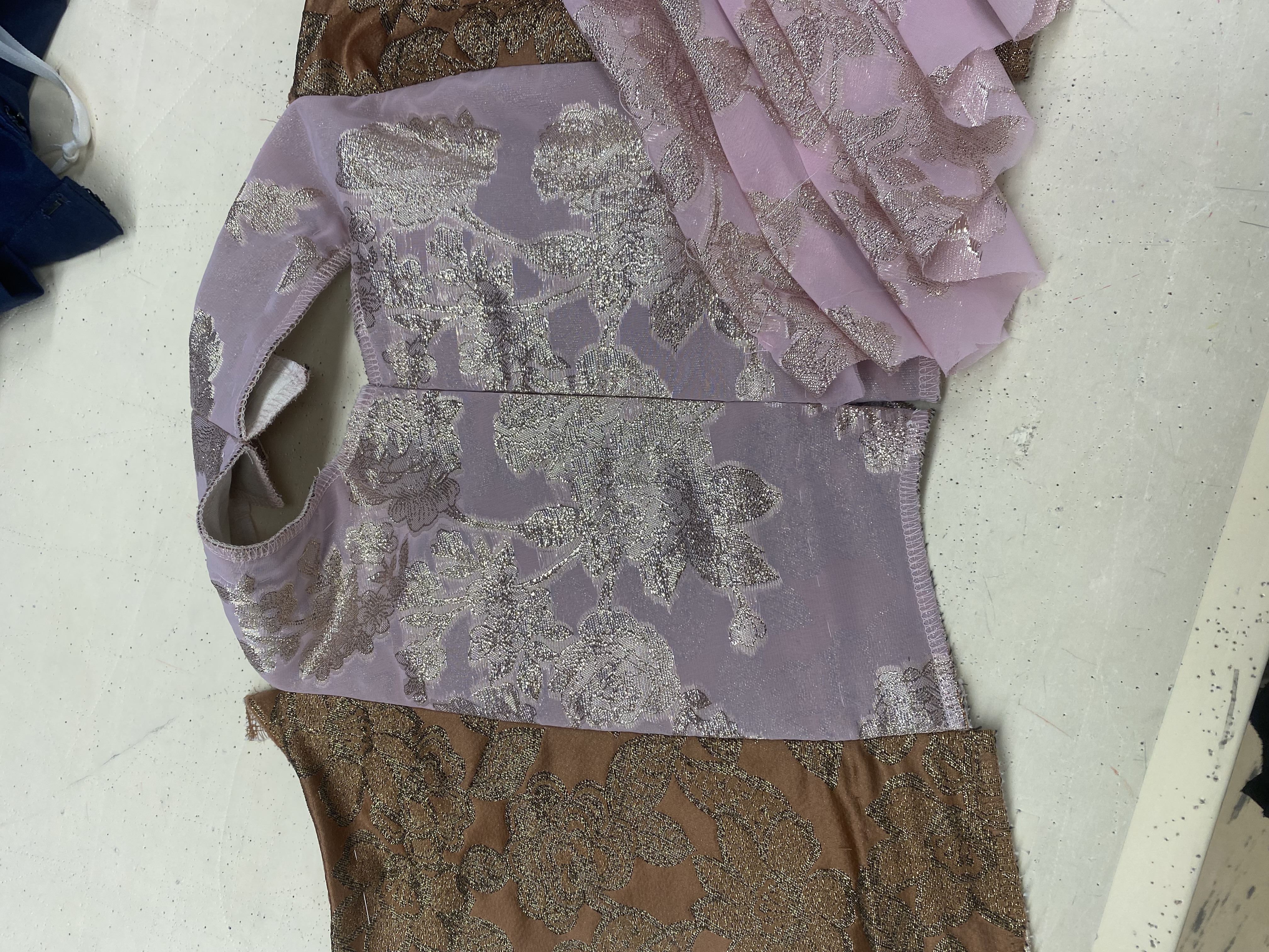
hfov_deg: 67.3
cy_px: 476
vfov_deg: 53.1
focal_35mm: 26
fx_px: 953
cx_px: 634
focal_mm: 4.25
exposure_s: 1/121
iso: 50
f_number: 1.8
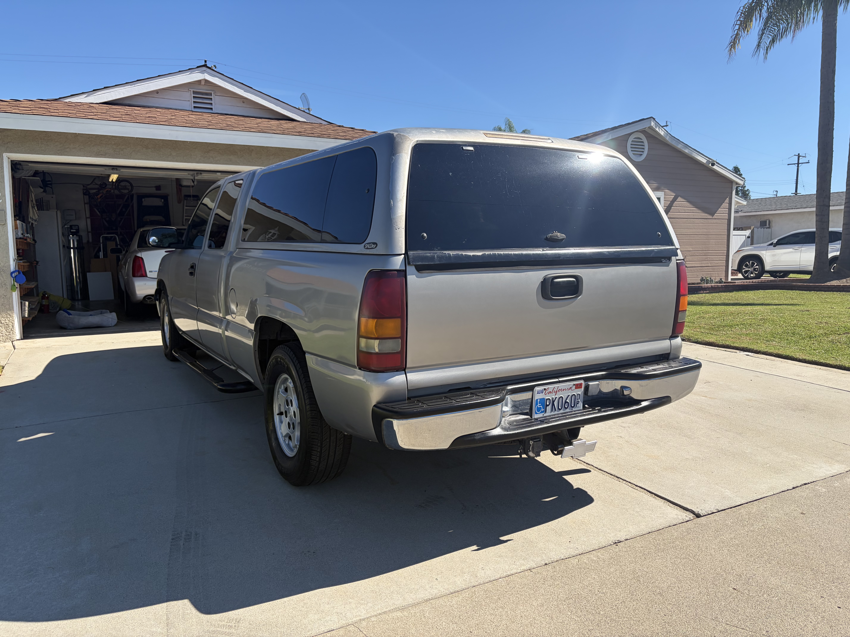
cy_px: 318
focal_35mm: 26
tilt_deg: -5.4
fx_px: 638
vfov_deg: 53.1
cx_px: 425
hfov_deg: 67.3
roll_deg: +1.6
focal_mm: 5.96
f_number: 1.6
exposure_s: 1/2538
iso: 50
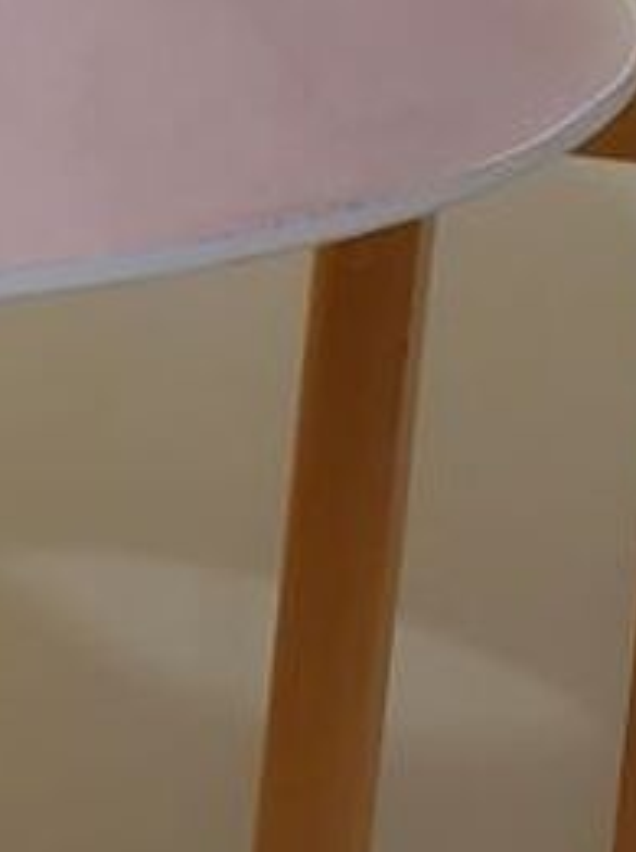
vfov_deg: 14.6
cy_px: 28
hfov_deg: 10.2
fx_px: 3266
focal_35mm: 133
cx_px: -675
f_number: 2.4
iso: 200
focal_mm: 4.3
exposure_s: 1/50
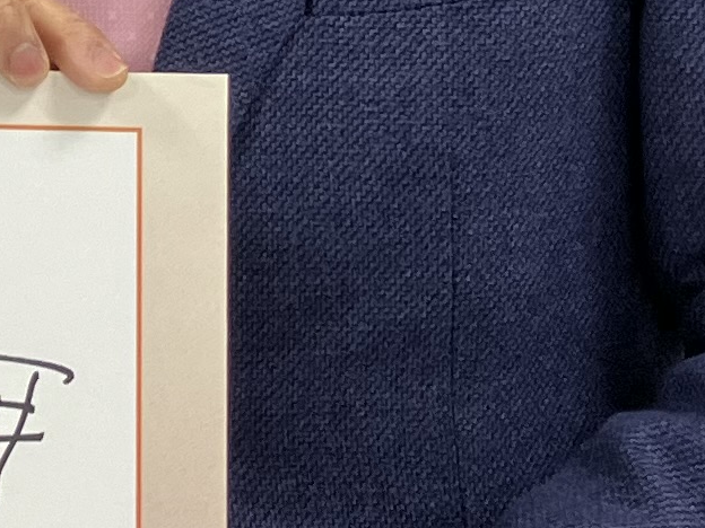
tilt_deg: -5.4
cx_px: -536
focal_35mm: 181
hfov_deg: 10.3
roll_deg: -0.4
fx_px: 3686
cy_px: -58
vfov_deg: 8.1
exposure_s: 1/120
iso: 64
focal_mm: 3.99
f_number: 1.8
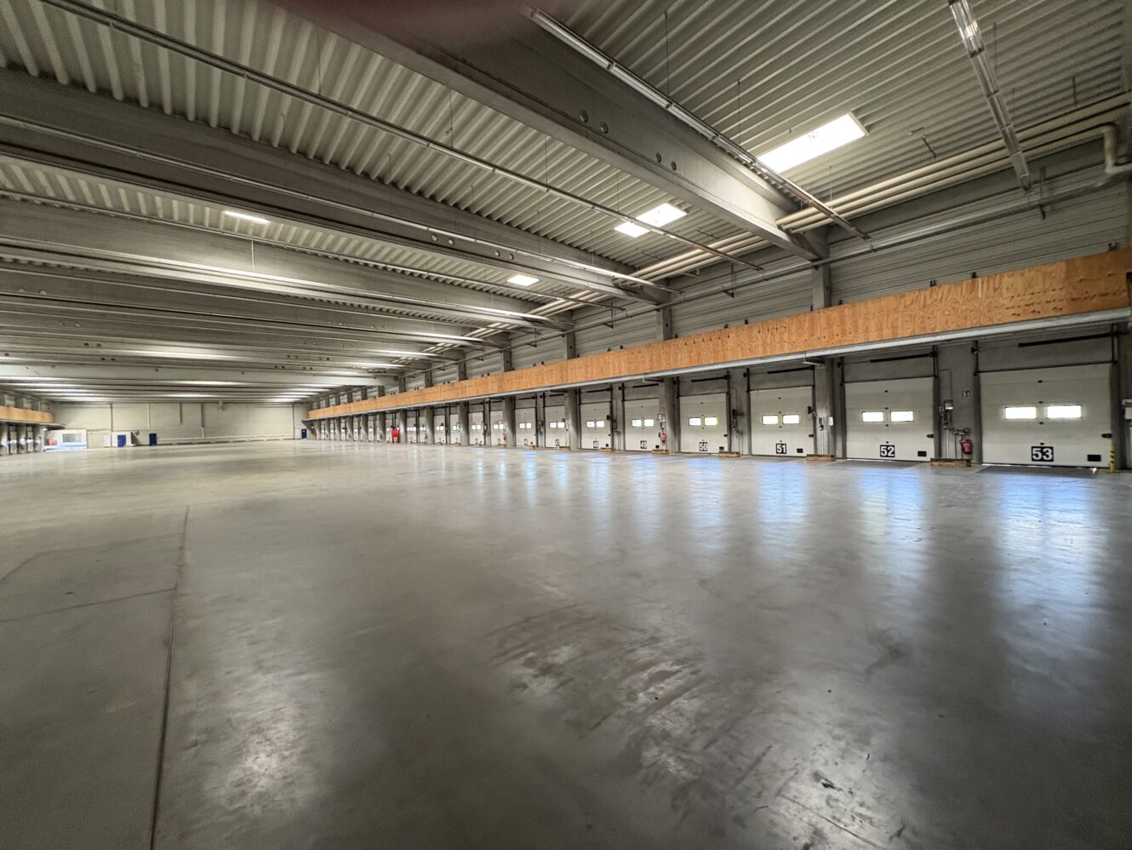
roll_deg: +5.2
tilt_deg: -1.5
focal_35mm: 14
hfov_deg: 102.1
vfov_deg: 85.7
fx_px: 458
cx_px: 566
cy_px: 425
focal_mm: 2.22
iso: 250
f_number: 2.2
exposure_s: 1/50
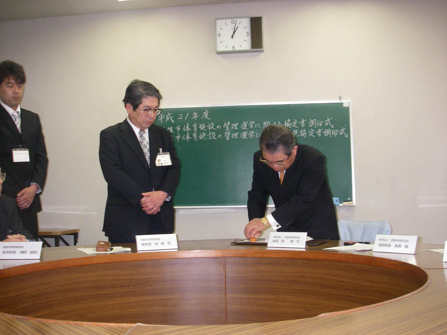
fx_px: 491
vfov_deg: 37.7
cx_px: 224
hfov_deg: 49.0
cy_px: 168
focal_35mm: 38
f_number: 3.3
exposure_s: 1/40
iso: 200
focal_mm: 6.3
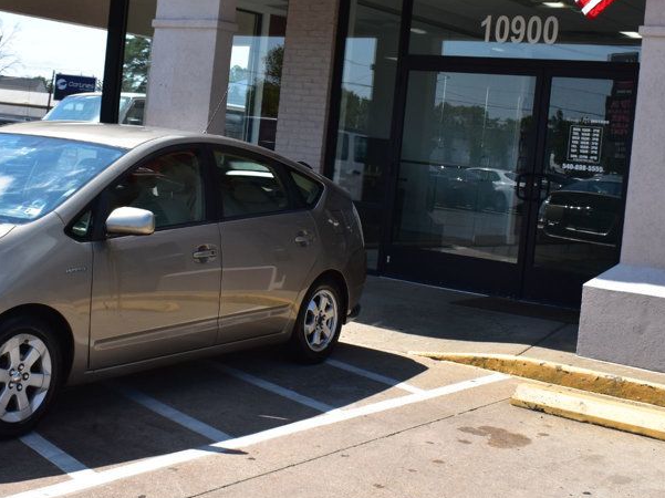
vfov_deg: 24.7
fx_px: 1133
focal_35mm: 59
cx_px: 297
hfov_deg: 32.7
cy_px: 179
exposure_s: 1/500
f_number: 11
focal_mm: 24
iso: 400
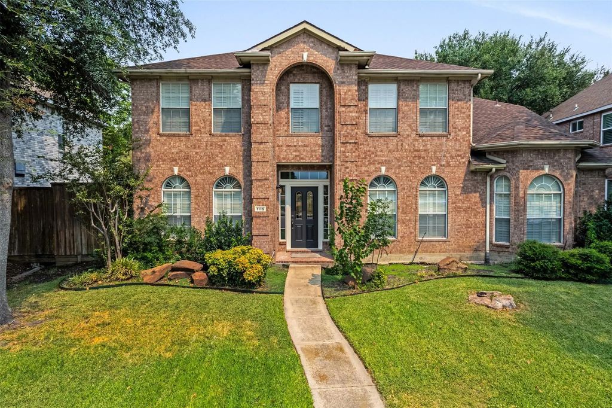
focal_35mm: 22
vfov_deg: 57.2
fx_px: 374
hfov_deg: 78.6
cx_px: 306
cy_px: 204
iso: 140
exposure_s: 1/640
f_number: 2.8
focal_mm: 8.38
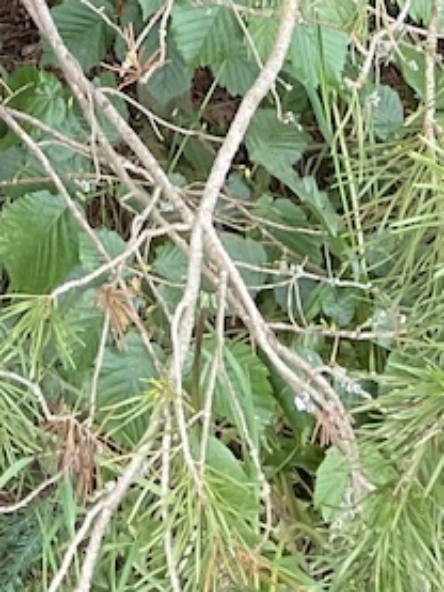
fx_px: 2290
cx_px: -132
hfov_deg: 10.8
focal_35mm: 134
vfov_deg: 12.3
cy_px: -720
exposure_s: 1/122
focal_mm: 3
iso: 40
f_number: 1.8
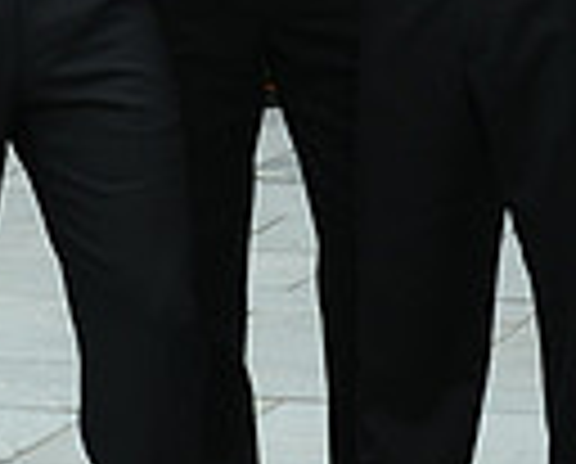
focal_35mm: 297
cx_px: 81
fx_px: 5075
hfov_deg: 6.5
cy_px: -155
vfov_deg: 5.2
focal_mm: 70
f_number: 13
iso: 400
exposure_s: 1/200
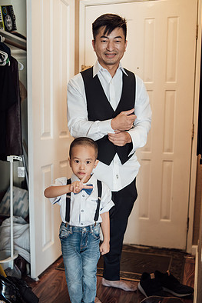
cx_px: 104
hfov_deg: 33.4
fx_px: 336
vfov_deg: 48.3
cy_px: 172
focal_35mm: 40
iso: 1000
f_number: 1.4
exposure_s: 1/250
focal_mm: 35
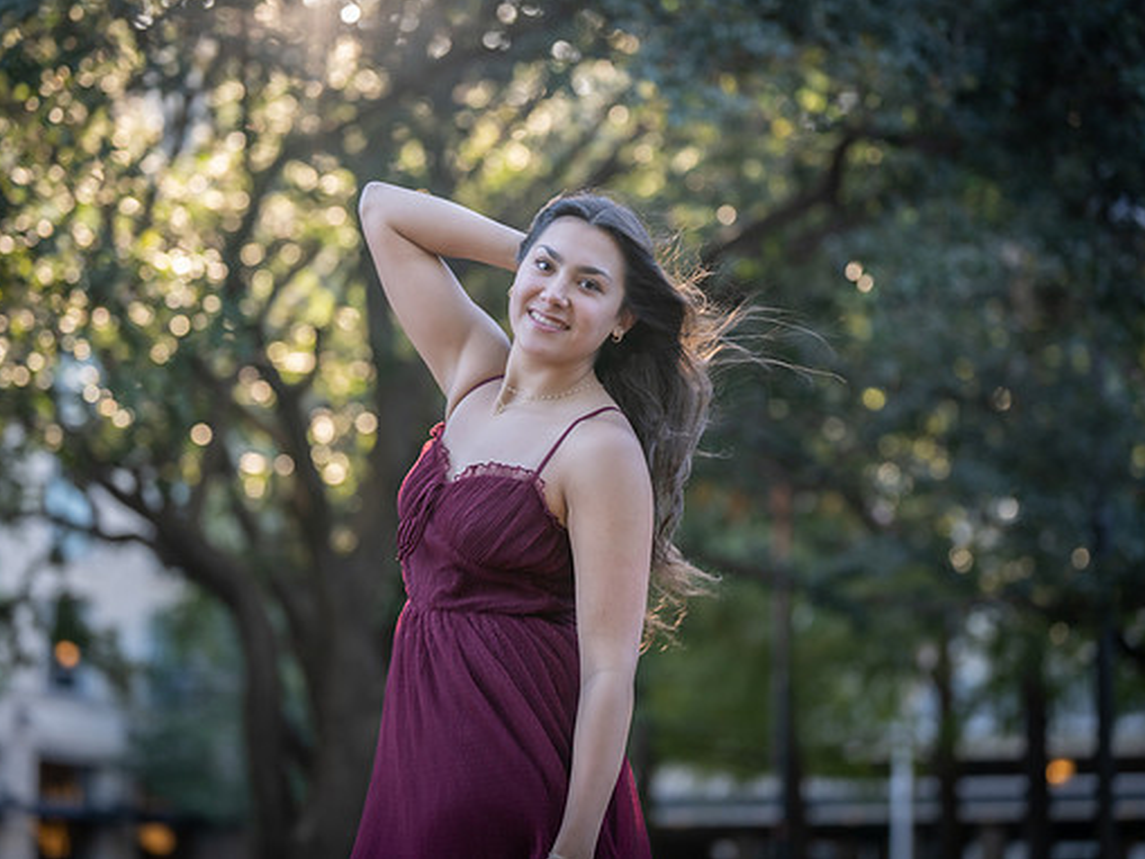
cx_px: 529
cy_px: 426
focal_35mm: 115
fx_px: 3805
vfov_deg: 12.9
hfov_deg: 17.1
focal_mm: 105
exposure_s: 1/320
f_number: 2.8
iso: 320
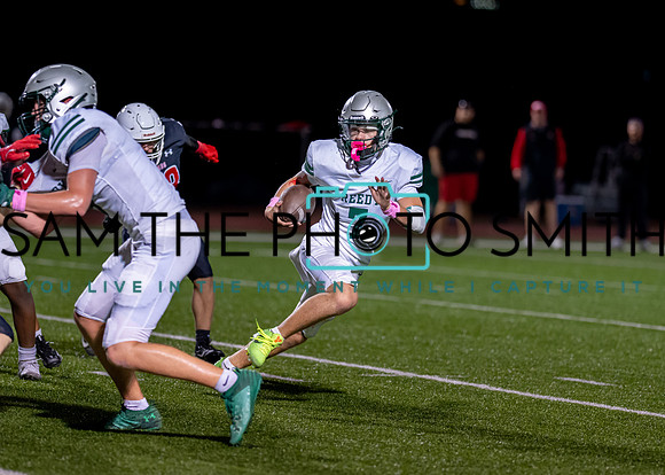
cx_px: 337
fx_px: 4451
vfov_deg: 6.1
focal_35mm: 236
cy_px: 214
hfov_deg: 8.5
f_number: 1.8
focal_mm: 135
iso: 1600
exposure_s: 1/1000
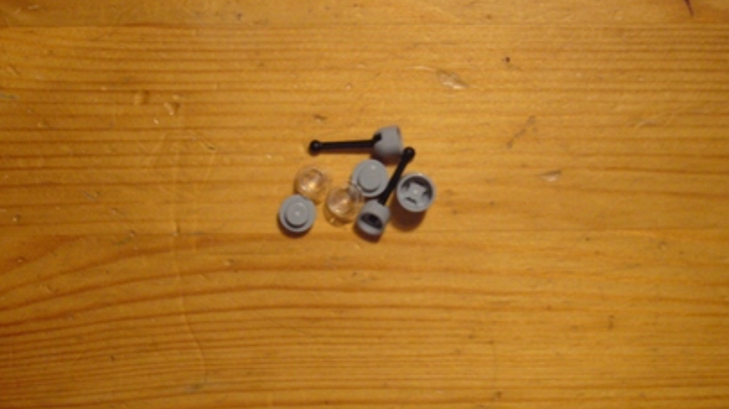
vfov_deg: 17.7
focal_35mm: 68
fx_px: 1314
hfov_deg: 31.0
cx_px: 370
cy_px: 178
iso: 200
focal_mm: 9.9
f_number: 3.6
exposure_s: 1/10
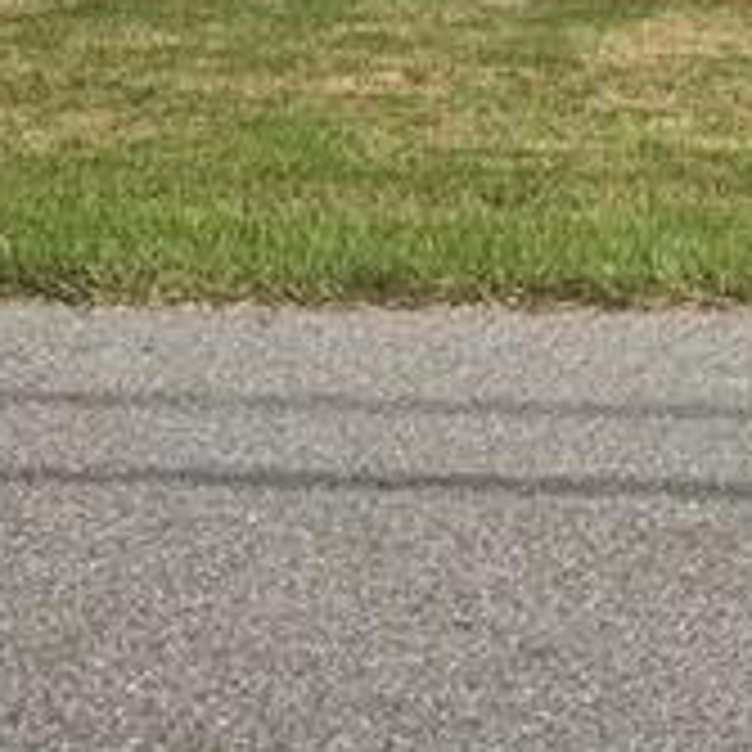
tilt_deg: -2.1
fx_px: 2163
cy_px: -198
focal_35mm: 88
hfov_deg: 19.2
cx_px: 738
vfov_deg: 18.5
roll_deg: -2.0
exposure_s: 1/5556
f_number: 1.6
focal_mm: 5.1
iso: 50
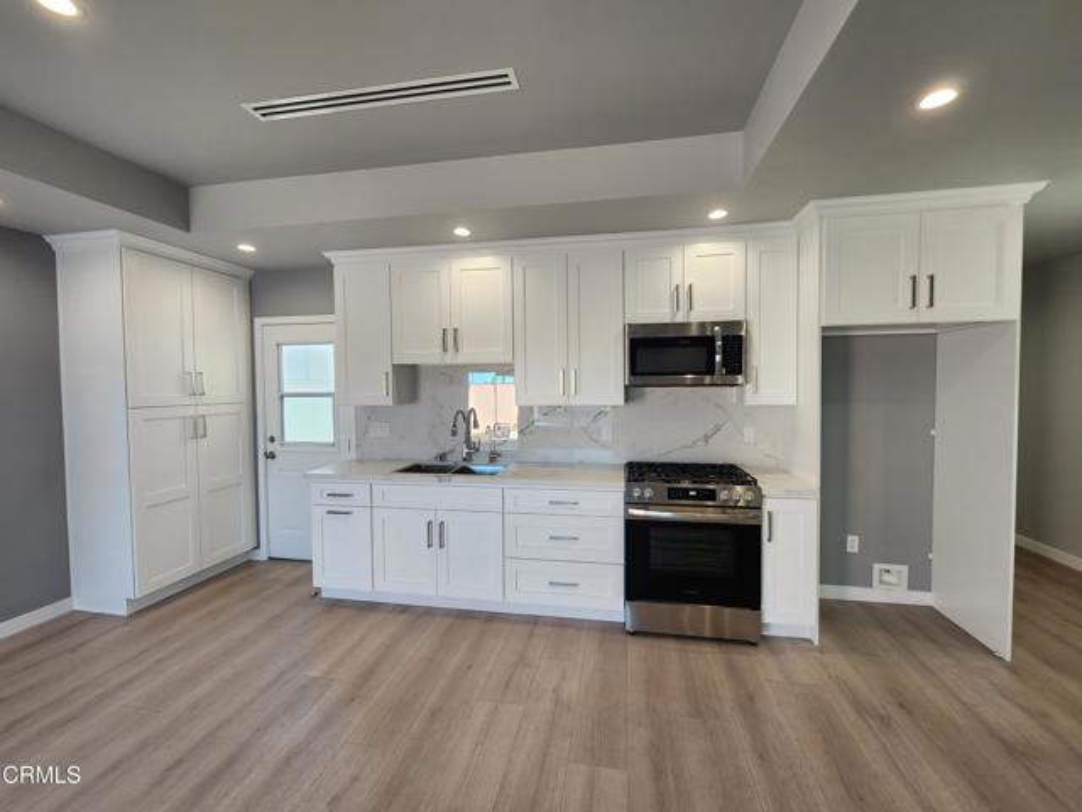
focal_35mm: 13
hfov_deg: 106.2
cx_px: 541
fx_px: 406
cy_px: 406
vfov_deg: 89.9
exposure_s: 1/60
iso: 50
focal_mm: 2.2
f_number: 2.2
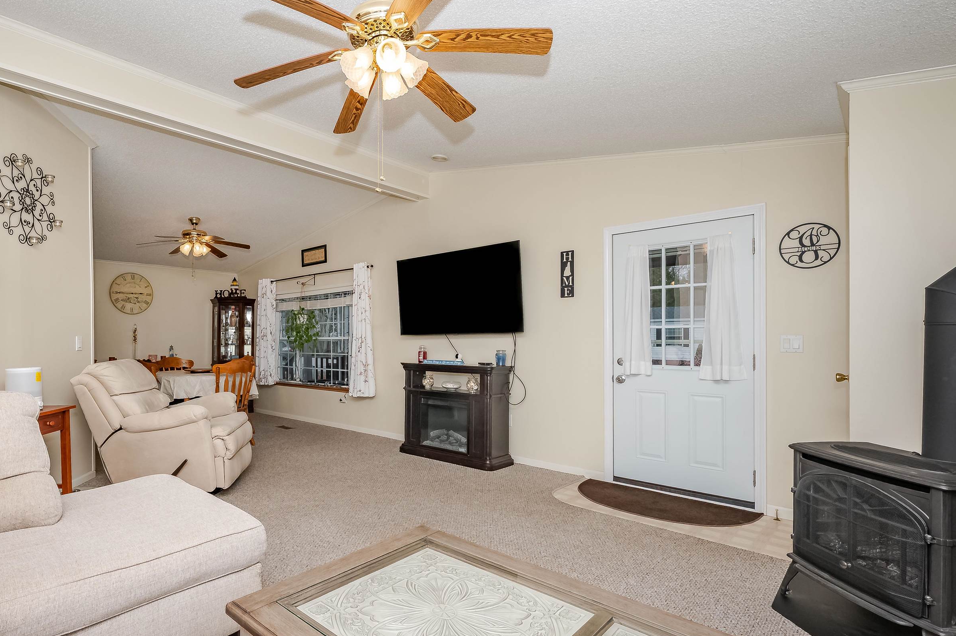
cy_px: 356
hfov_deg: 88.4
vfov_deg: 67.1
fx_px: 478
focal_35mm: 18
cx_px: 364
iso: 500
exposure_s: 1/125
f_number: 9
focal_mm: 14
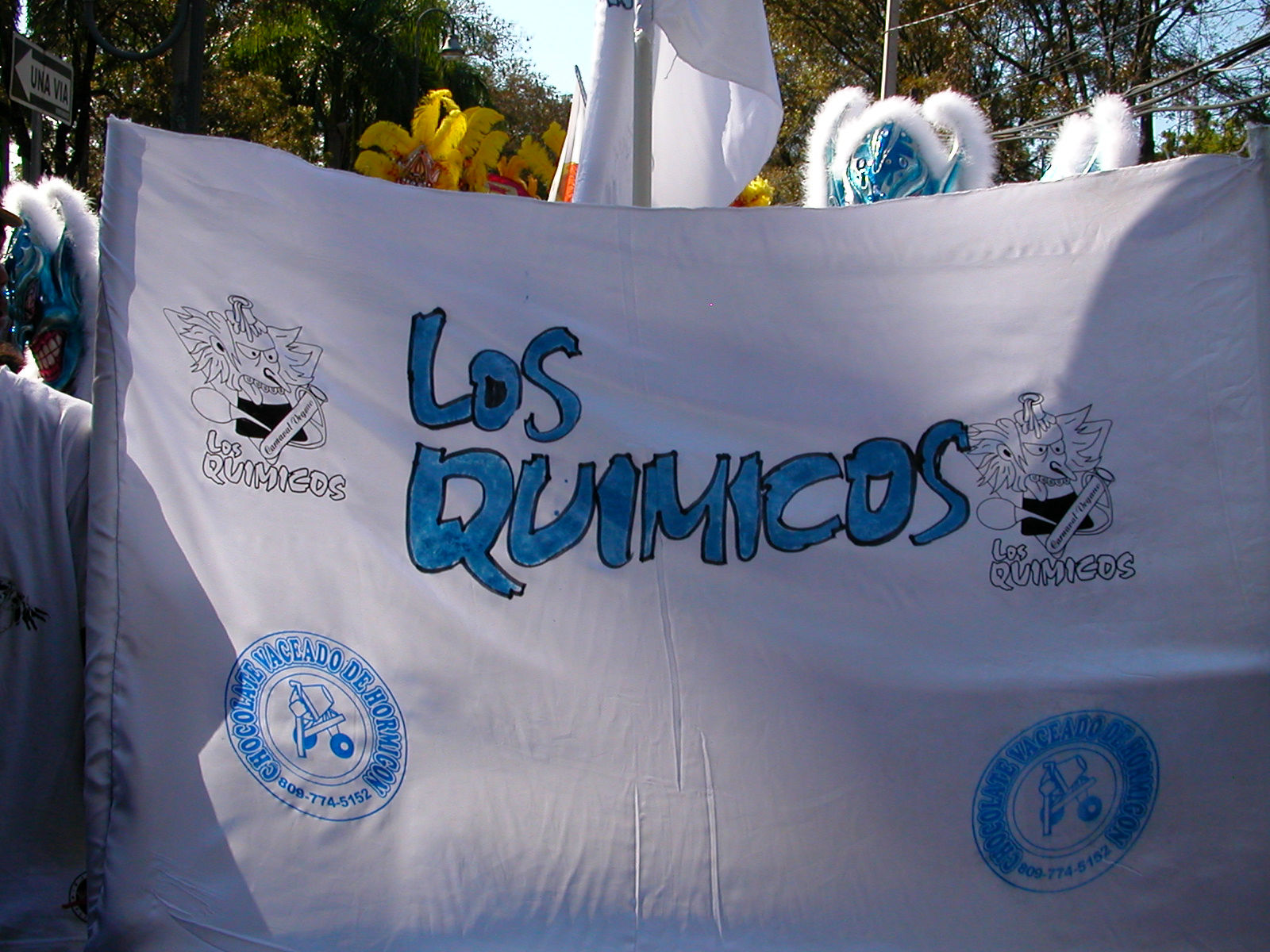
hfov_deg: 50.1
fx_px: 1357
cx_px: 635
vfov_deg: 38.7
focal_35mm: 37
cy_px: 476
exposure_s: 1/487
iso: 100
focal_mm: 5.6
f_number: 4.5
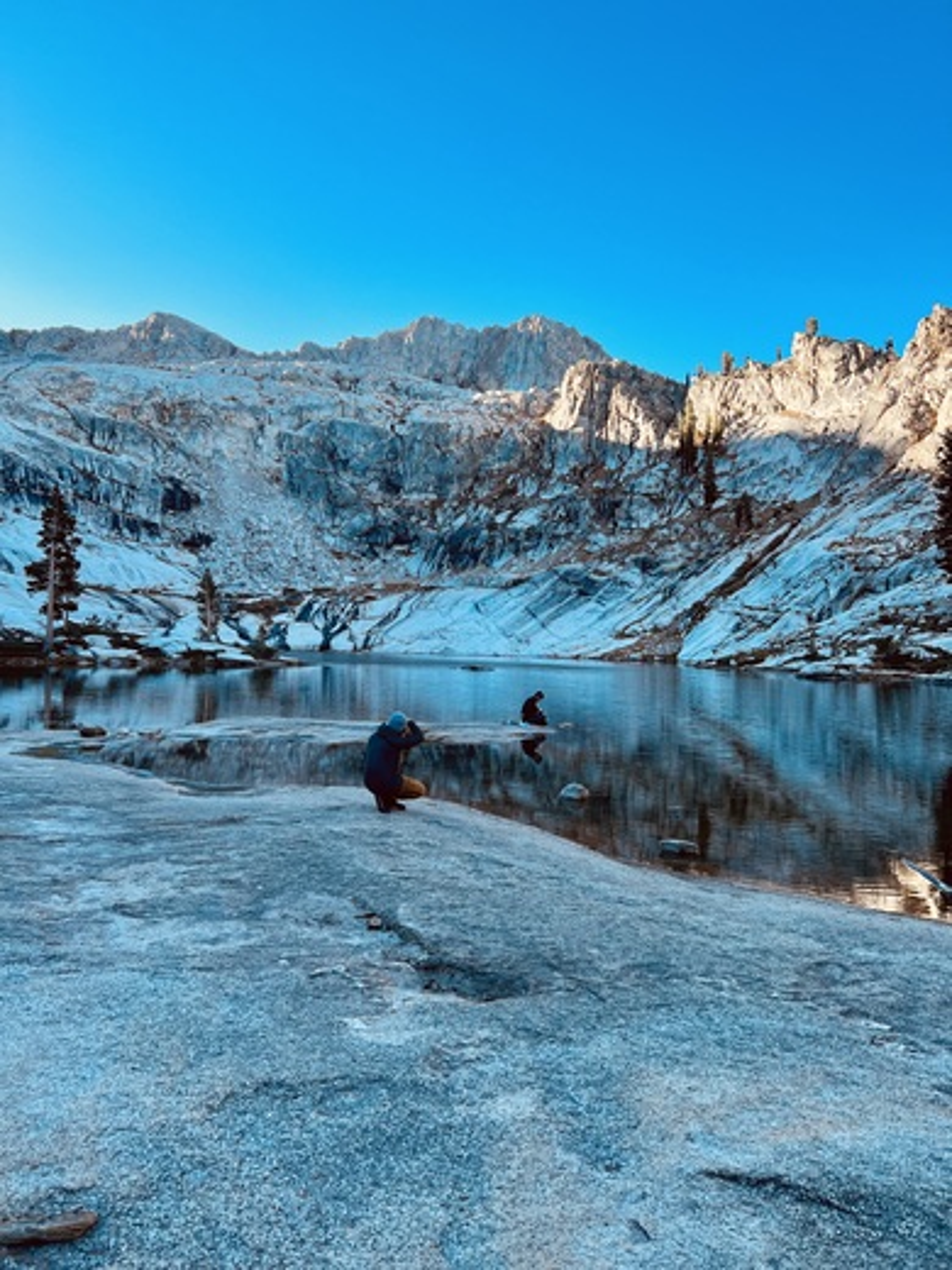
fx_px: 953
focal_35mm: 26
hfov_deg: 53.1
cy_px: 635
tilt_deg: +0.4
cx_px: 476
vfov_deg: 67.3
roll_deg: -1.1
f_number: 1.5
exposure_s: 1/909
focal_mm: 5.7
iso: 50
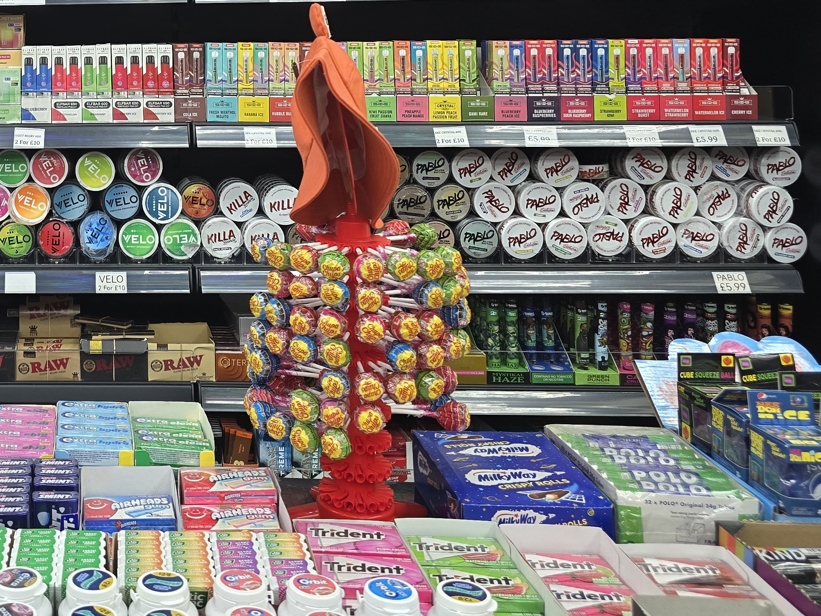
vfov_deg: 28.8
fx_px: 1115
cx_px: 20
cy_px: -11
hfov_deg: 36.7
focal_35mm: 47
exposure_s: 1/100
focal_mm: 6.3
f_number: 1.7
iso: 100
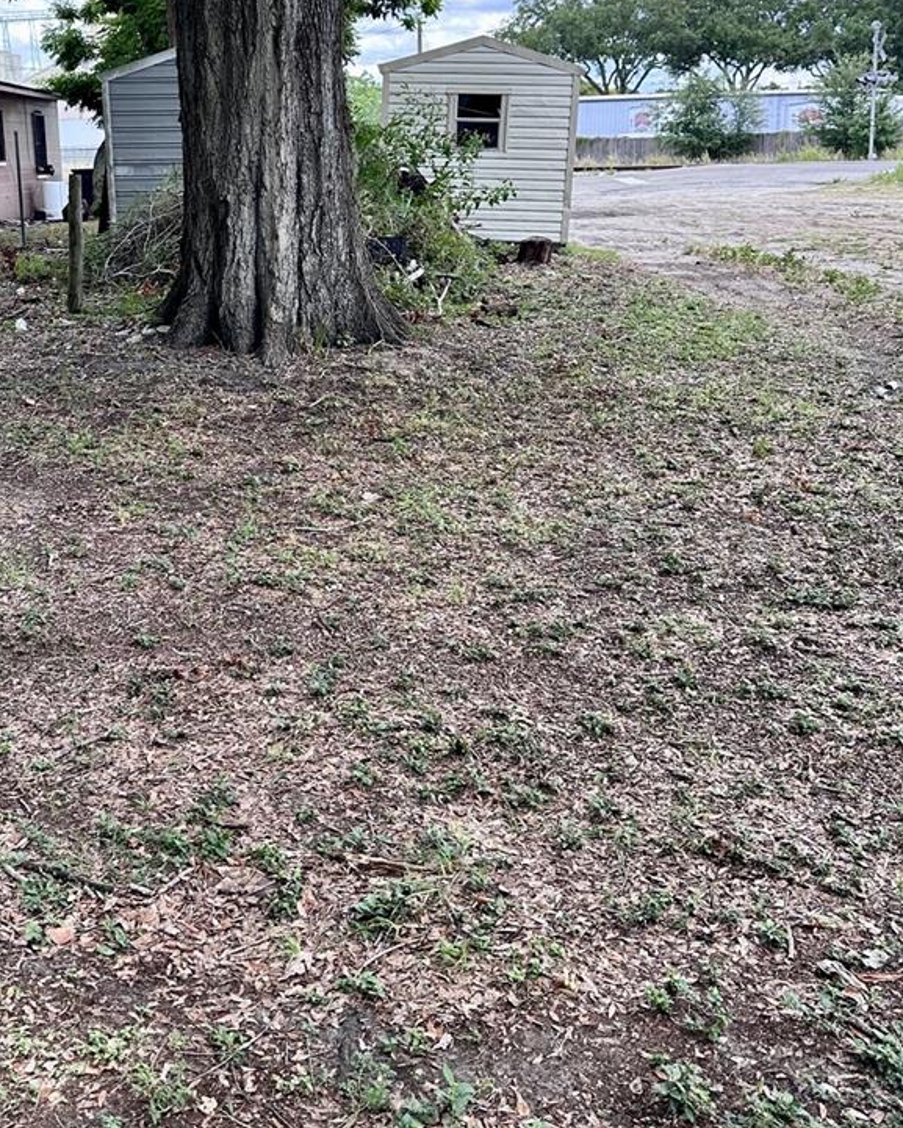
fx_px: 1303
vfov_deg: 46.2
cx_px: 322
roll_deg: +1.5
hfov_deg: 37.9
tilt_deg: -10.7
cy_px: 391
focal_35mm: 39
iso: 80
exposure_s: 1/690
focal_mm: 6.86
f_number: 1.78
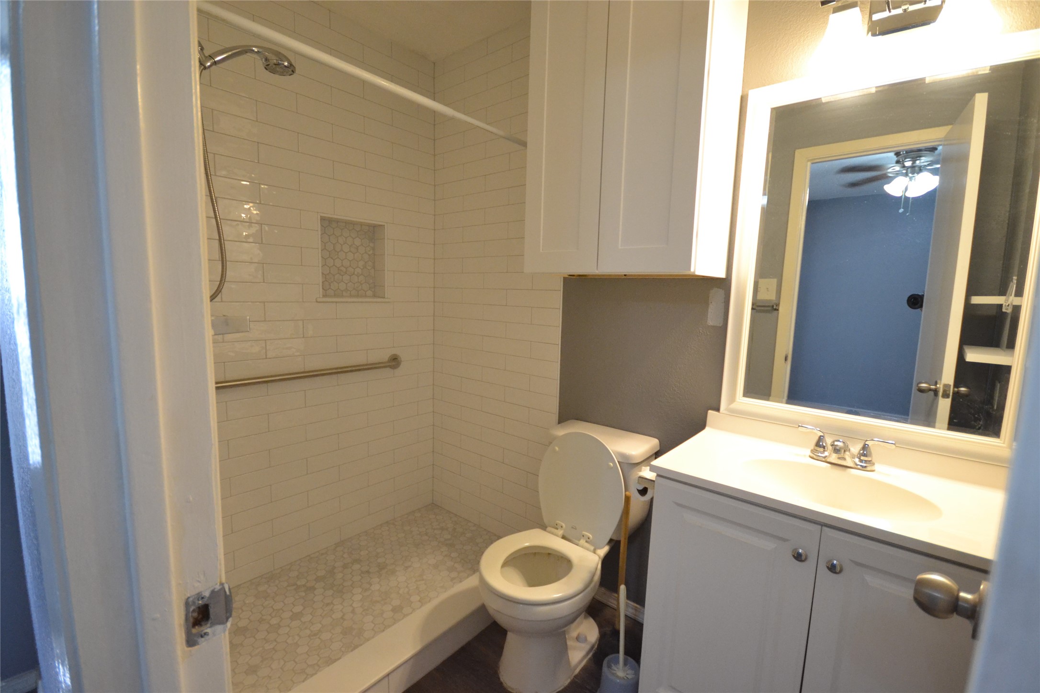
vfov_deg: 77.3
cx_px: 520
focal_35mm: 15
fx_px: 433
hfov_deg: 100.4
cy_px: 346
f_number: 4
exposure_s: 1/60
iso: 2500
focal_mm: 10
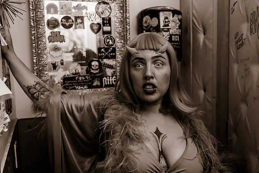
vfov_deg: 35.0
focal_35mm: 38
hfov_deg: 50.7
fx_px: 273
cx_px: 130
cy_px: 86
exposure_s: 1/100
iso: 4000
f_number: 4
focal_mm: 38
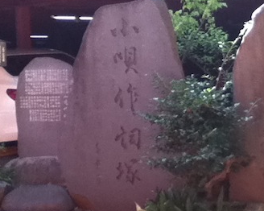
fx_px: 476
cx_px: 198
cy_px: 65
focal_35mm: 61
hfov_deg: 30.5
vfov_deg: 24.8
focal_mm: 3.85
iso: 160
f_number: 2.4
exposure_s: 1/100
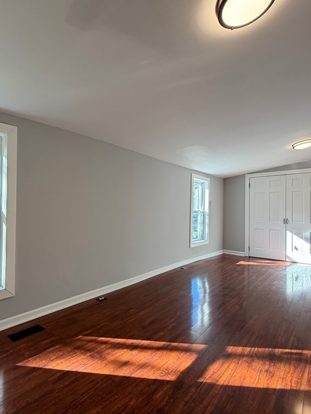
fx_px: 228
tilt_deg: +0.6
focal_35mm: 19
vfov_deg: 84.7
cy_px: 208
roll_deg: -0.4
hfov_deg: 68.1
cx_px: 127
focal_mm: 2.22
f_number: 2.2
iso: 250
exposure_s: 1/120
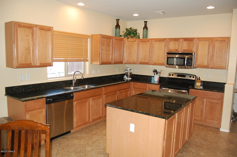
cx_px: 118
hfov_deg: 67.4
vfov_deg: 47.8
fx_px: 178
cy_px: 78
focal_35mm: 27
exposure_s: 1/60
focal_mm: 18
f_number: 3.5
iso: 400
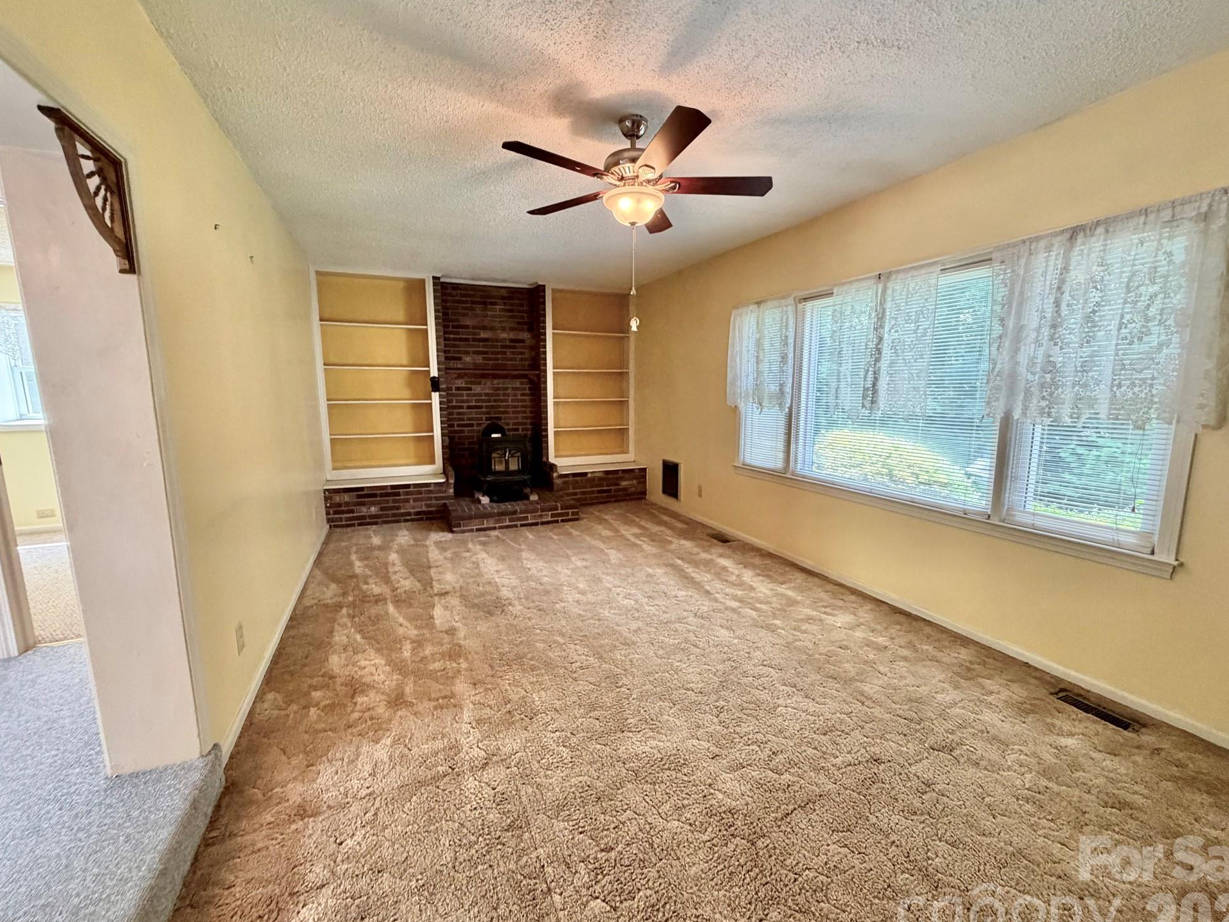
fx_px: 533
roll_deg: +2.2
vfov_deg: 81.8
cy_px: 468
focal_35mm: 15
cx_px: 626
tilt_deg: -6.3
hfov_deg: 98.2
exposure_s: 1/60
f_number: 2.2
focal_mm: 2.22
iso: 320
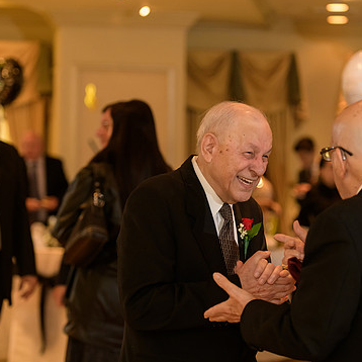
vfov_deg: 13.3
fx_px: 1550
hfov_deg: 13.3
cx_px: 239
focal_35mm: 131
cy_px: 185
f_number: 3.2
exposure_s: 1/125
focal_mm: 95
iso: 1000
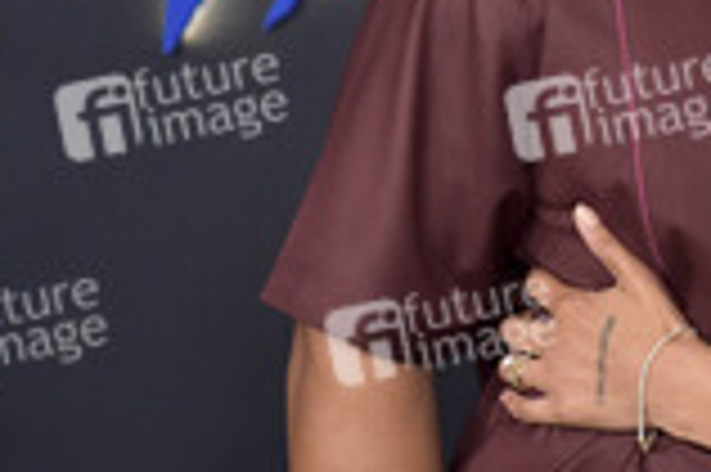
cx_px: 950
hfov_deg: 10.1
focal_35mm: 200
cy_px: -4
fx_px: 3946
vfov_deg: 6.8
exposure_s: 1/250
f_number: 6.3
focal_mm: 70
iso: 2000
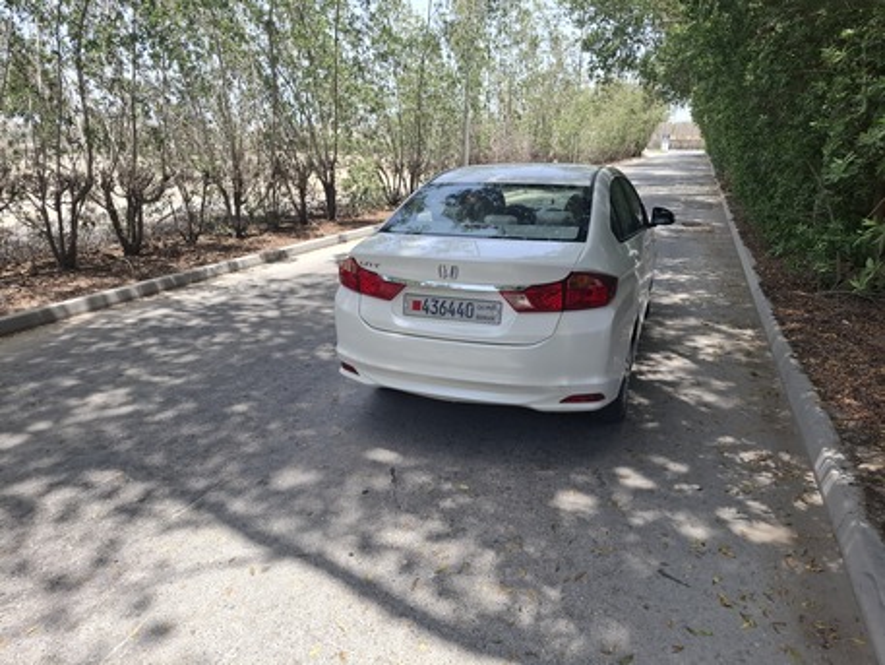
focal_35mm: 23
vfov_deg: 58.9
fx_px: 588
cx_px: 442
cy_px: 332
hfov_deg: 73.9
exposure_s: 1/820
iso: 50
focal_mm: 5.54
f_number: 1.8
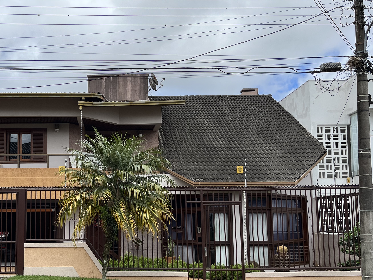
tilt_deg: +4.7
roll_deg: +0.6
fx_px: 431
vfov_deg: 35.7
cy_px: 182
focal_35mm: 40
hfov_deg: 45.7
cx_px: 110
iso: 50
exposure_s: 1/2632
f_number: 1.6
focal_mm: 5.1
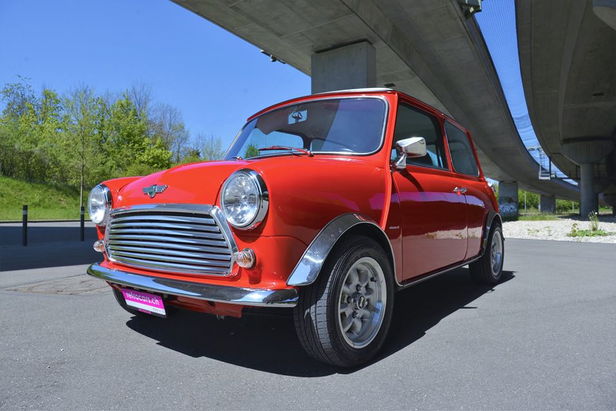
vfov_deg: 53.2
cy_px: 206
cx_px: 308
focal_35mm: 24
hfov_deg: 73.7
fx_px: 411
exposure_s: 1/250
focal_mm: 24
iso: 100
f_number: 8
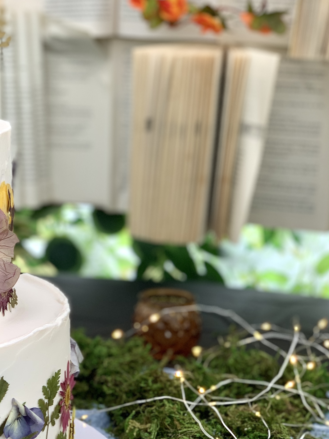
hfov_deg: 13.8
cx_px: -2
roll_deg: -1.2
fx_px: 1344
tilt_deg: -11.9
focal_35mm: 106
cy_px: 226
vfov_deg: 18.5
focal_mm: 6
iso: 16
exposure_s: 1/122
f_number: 2.4
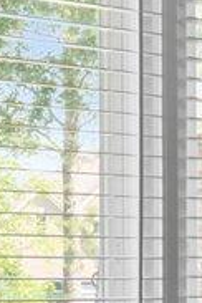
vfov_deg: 13.0
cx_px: 666
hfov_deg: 7.4
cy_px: 251
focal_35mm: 157
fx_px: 1321
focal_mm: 14
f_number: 9
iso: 100
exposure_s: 1.3
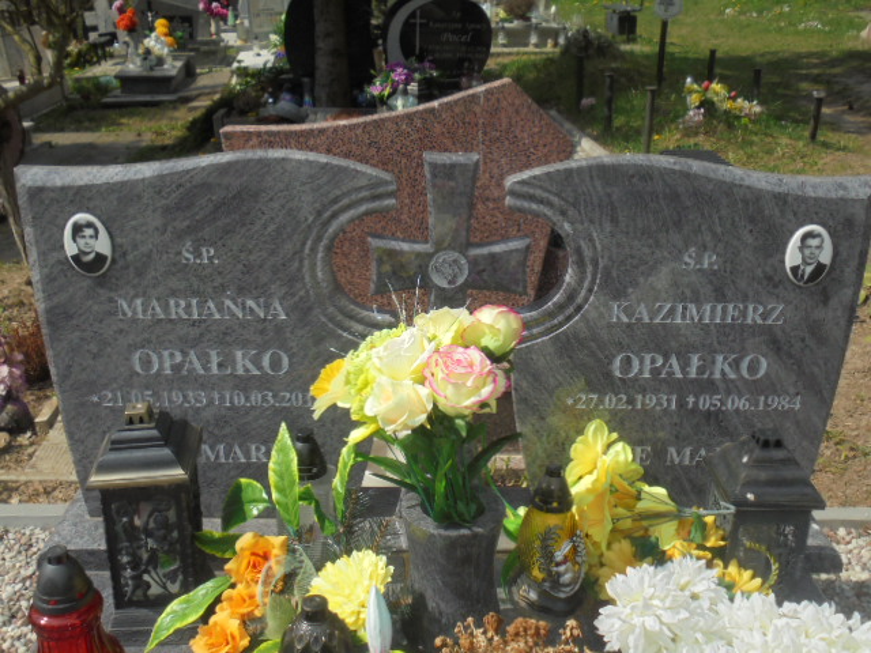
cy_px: 326
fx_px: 956
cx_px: 436
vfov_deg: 37.7
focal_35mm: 38
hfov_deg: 49.0
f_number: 4.2
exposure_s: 1/800
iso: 100
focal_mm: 6.9
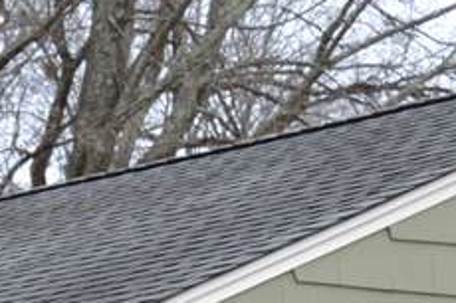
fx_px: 2962
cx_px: 97
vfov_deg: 5.7
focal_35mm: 234
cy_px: 579
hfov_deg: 8.8
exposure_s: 1/100
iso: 400
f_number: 5
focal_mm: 28
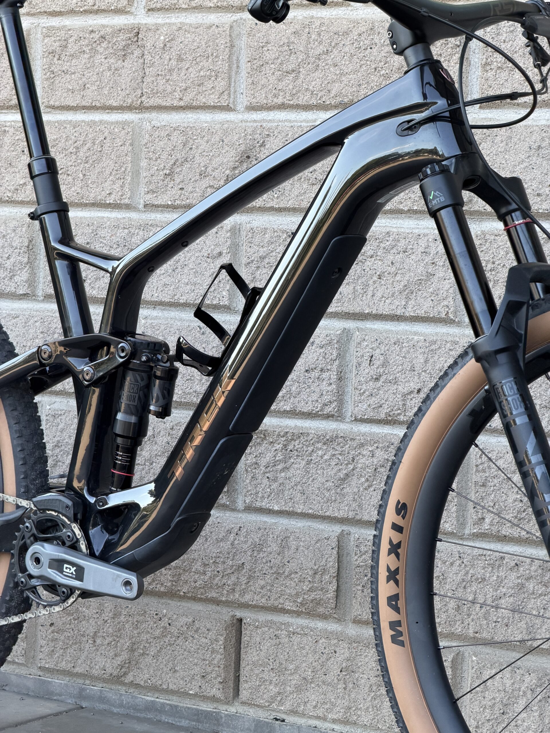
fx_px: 2118
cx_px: 275
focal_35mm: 100
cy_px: 366
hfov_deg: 14.8
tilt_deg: -4.0
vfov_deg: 19.6
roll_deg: -1.4
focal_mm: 16.89
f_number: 2.8
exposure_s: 1/121
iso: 125
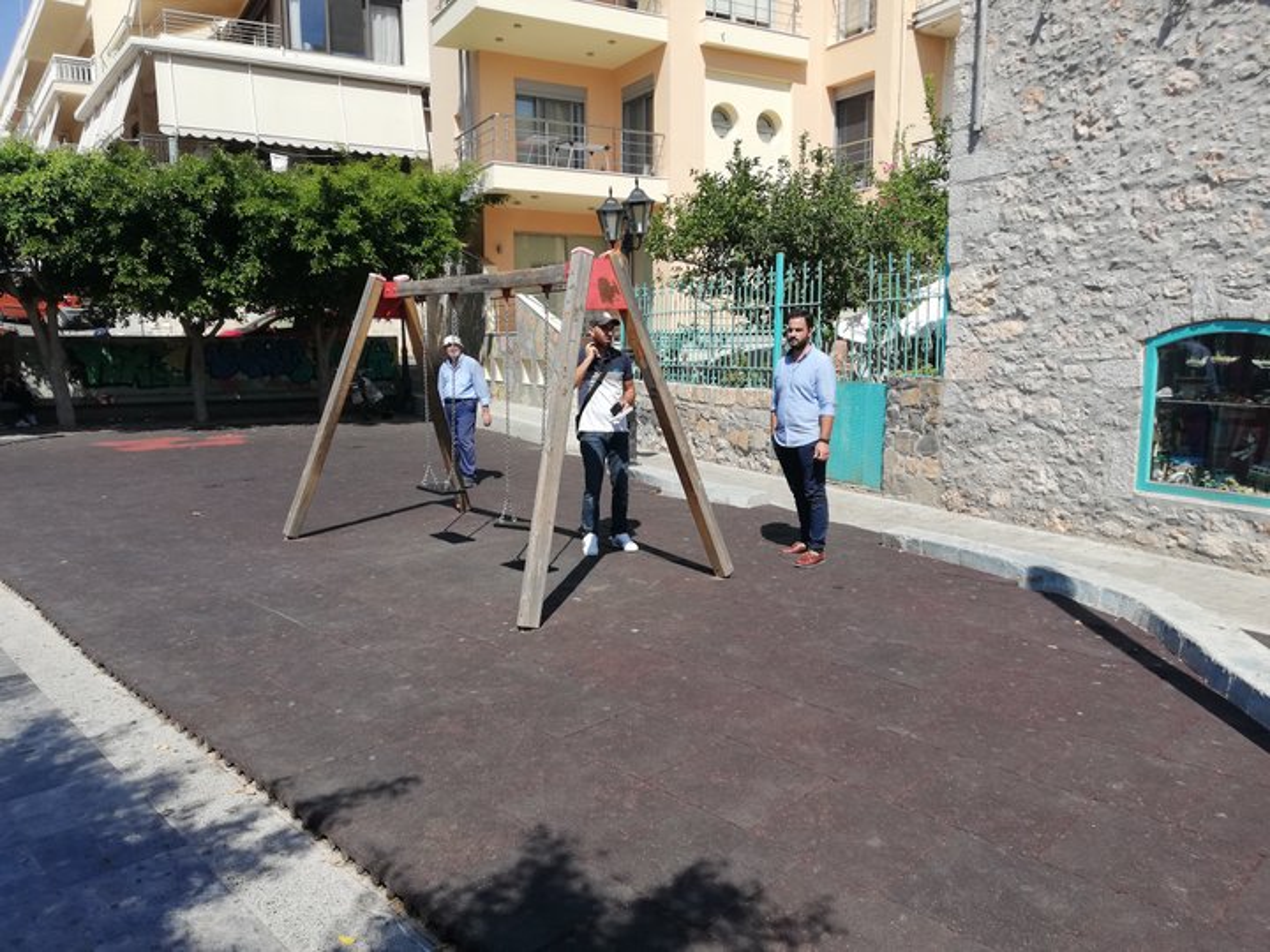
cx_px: 635
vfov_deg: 53.1
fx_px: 954
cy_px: 476
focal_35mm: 26
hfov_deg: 67.3
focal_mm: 3.81
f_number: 2.2
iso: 50
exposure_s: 1/1044
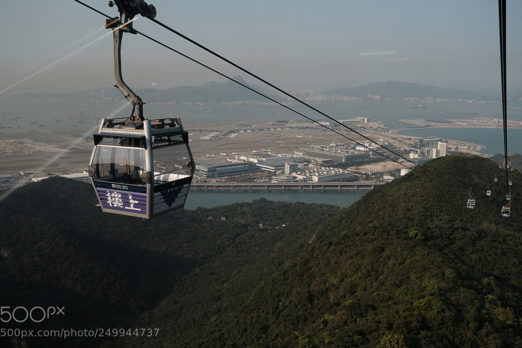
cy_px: 176
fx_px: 536
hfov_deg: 51.9
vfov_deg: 35.9
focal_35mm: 37
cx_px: 255
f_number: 4
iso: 400
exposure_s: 1/4000
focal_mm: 23
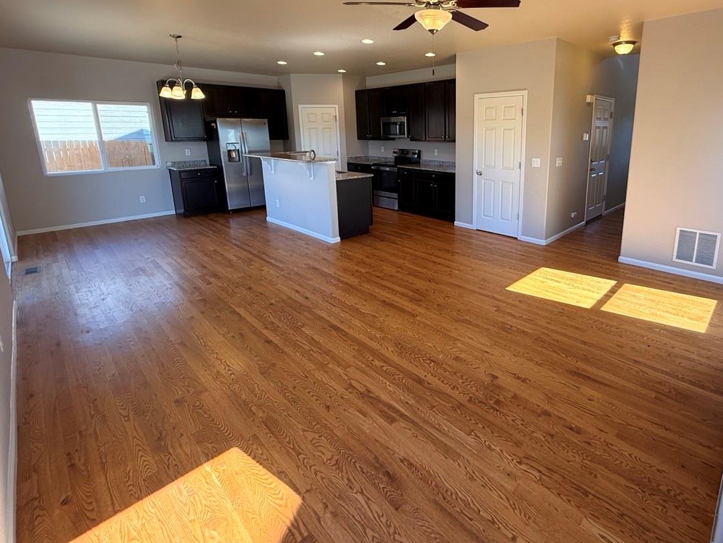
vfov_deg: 70.6
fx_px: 376
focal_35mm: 18
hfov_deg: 86.2
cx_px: 446
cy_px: 207
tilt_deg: -12.5
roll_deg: +0.3
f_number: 2.2
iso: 100
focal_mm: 2.22
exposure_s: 1/120
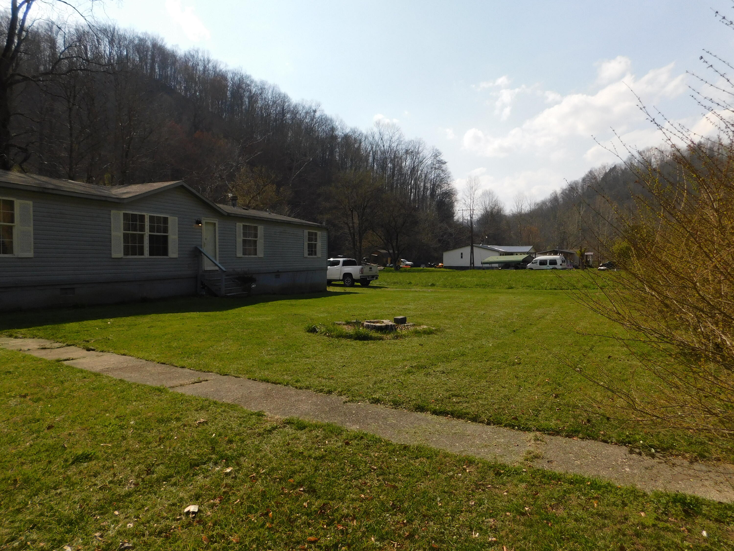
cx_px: 367
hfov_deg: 73.9
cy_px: 276
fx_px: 488
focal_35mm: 23
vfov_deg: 58.9
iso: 125
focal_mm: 4
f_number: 6
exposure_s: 1/640
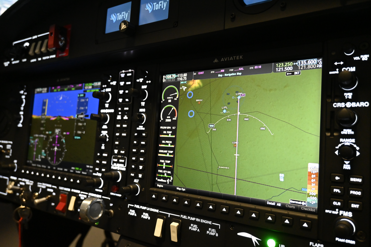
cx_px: 186
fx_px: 301
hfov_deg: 63.2
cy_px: 124
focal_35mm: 29
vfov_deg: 44.6
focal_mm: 19.5
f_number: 3.8
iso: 3200
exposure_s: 1/125
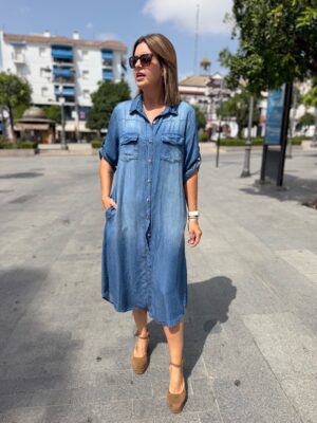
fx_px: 293
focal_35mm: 24
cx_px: 158
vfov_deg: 71.6
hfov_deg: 56.8
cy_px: 212
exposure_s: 1/6173
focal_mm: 6.76
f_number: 1.78
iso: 80
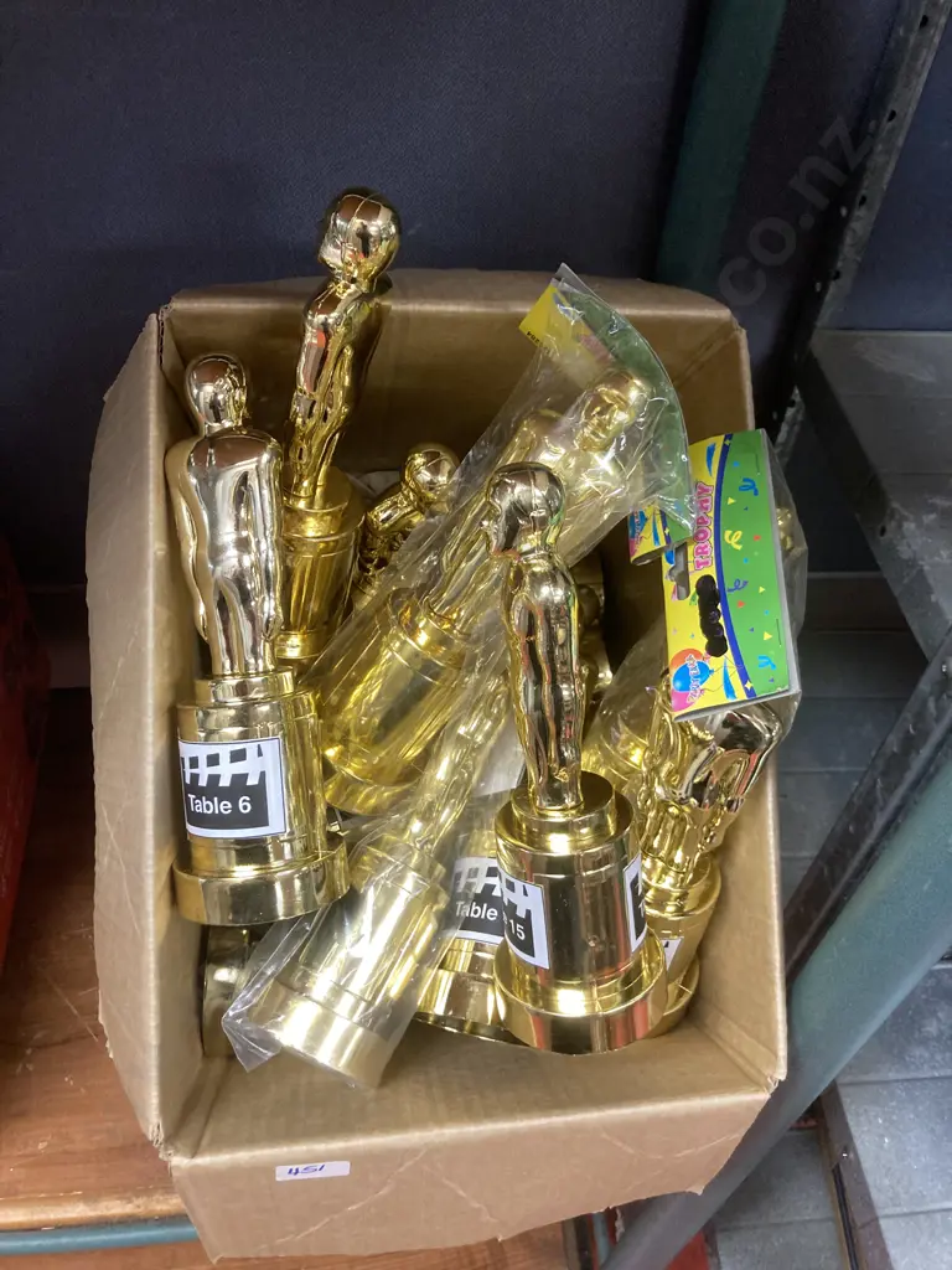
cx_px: 476
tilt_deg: -47.9
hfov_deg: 49.7
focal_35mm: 28
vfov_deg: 63.4
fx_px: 1027
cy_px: 635
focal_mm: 3.99
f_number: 1.8
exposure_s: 1/50
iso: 250
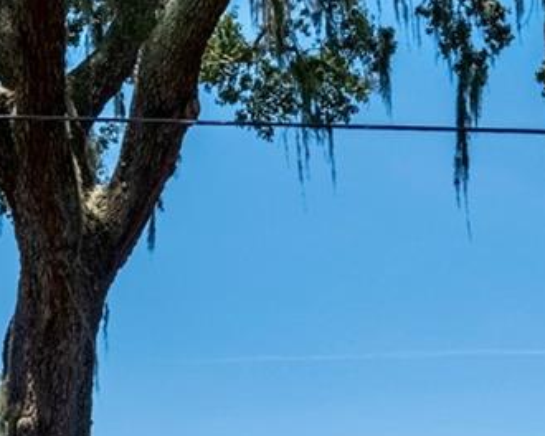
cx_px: 332
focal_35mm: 141
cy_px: 824
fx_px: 2274
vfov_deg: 10.2
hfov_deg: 13.7
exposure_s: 1/8000
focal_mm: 20.9
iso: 640
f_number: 9
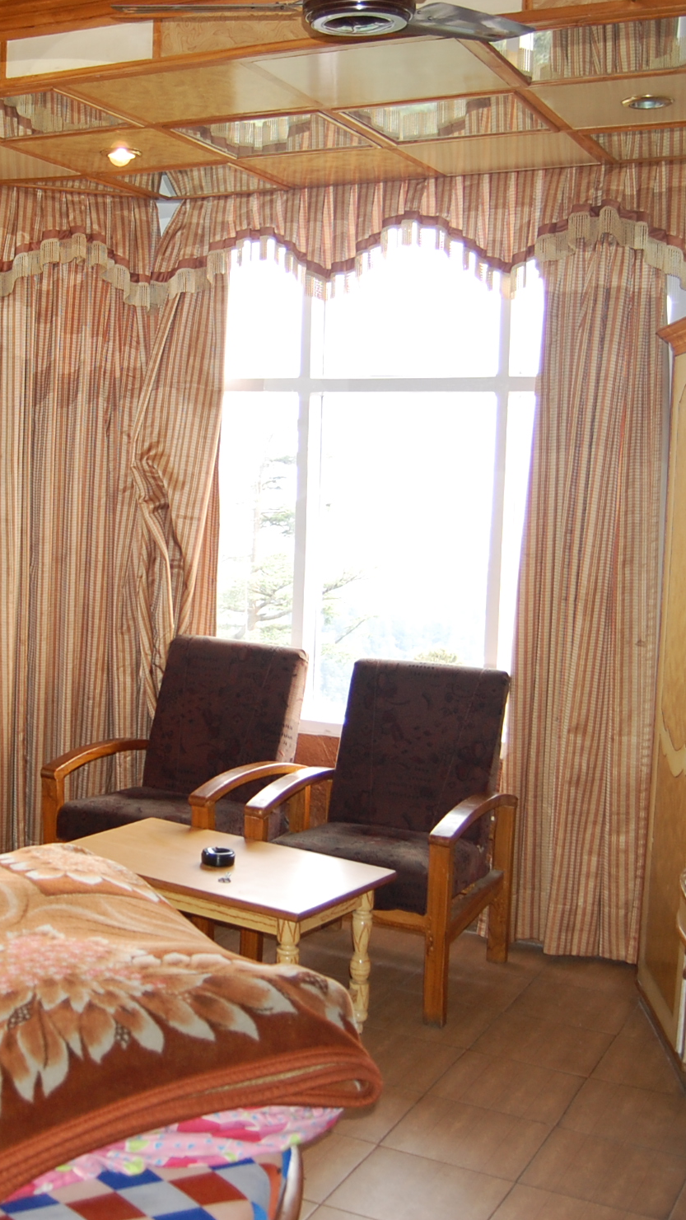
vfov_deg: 47.4
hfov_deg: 27.0
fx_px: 1391
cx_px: 98
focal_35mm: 43
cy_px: 614
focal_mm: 18
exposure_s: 1/160
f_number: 3.5
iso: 400
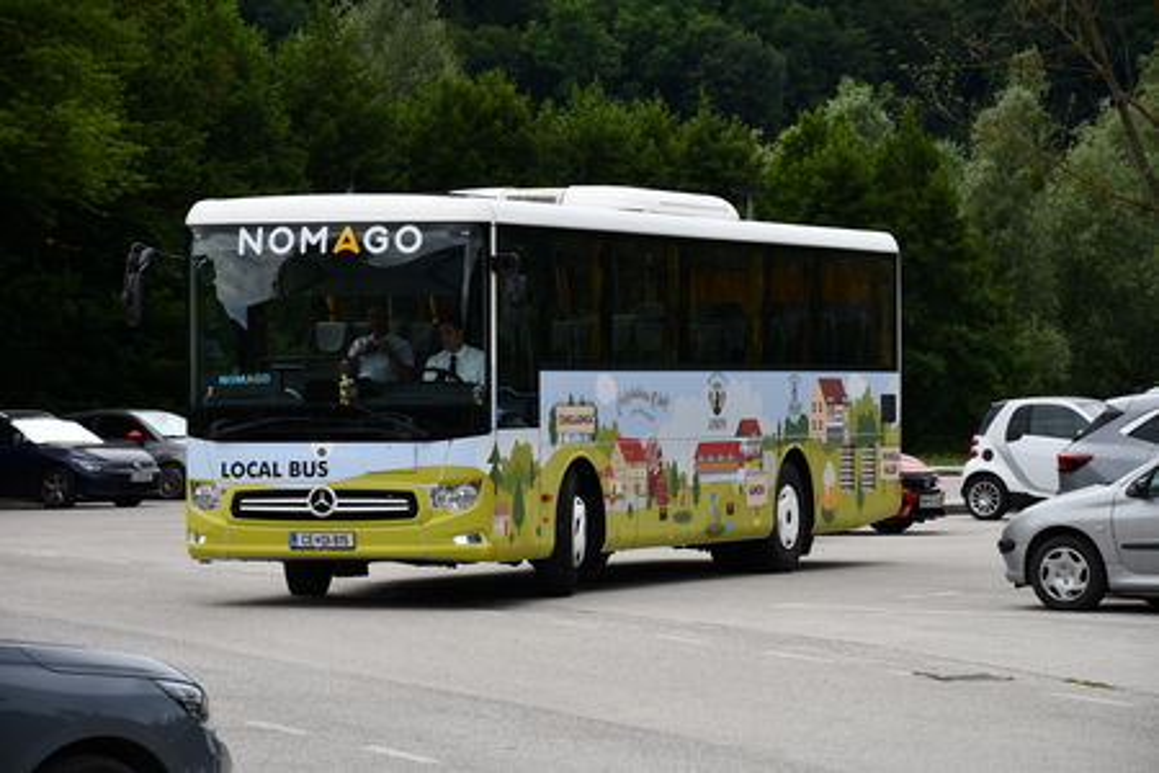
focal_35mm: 150
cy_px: 386
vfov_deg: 9.1
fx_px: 4829
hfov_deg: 13.7
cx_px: 580
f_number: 8
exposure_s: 1/250
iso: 100
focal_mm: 100
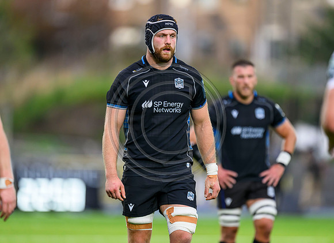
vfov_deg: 2.5
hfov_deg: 3.4
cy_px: 122
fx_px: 5658
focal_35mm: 593
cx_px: 164
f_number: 4
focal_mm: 560
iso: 2000
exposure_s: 1/1250
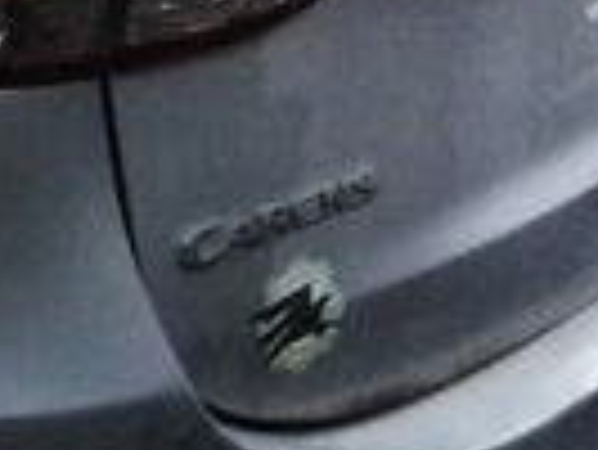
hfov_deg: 12.4
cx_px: -576
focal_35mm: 142
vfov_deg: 10.4
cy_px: 54
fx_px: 2455
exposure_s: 1/14.3
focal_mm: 3.46
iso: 778
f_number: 2.2
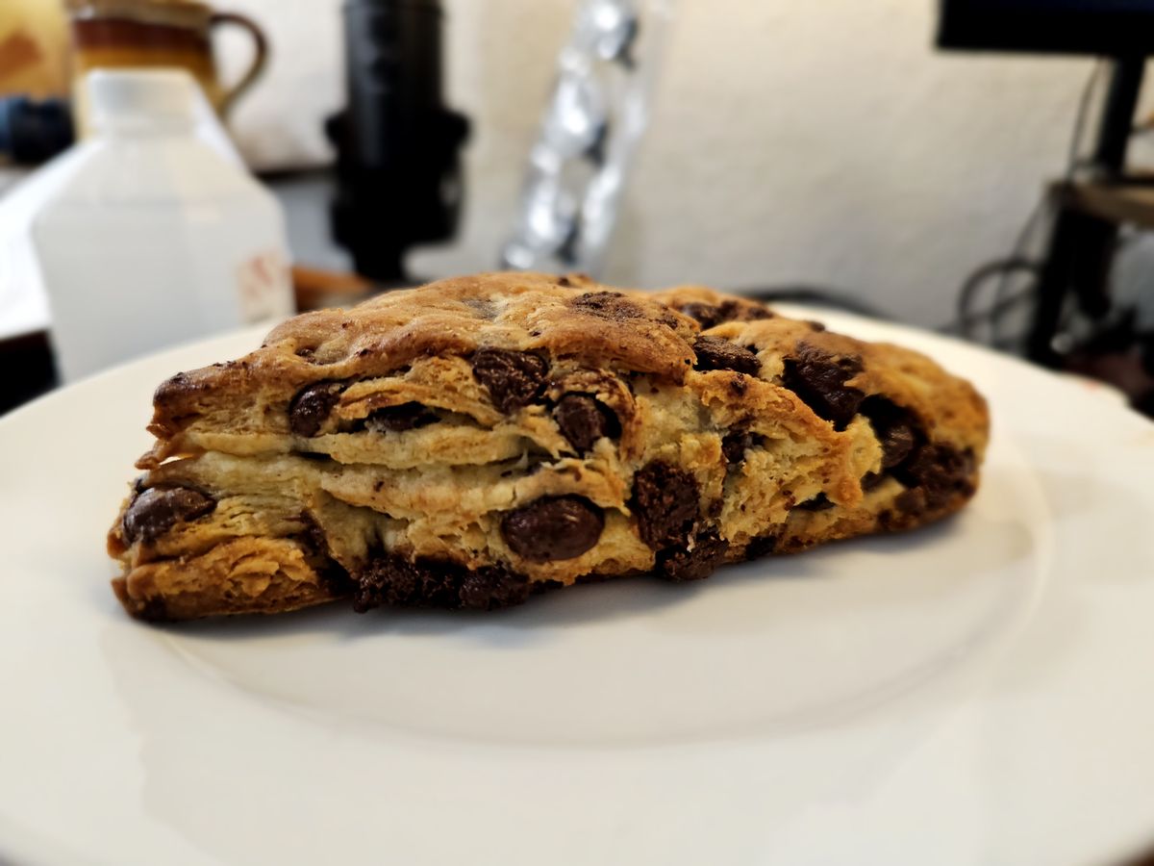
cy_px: 433
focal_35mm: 23
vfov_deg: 58.9
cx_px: 577
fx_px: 767
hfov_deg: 73.9
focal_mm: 6.3
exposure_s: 1/60
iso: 125
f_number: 1.7
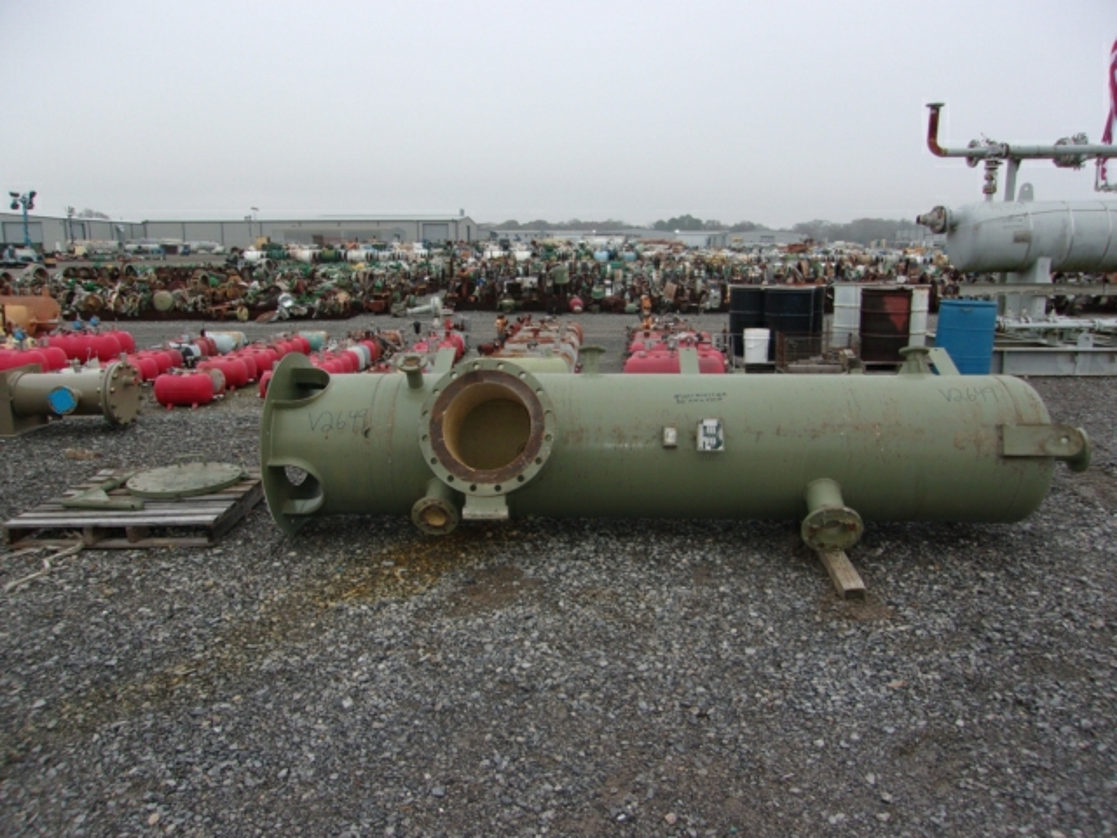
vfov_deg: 51.4
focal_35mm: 27
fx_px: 871
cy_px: 419
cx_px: 558
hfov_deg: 65.3
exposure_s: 1/125
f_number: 3
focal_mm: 4.9
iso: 80
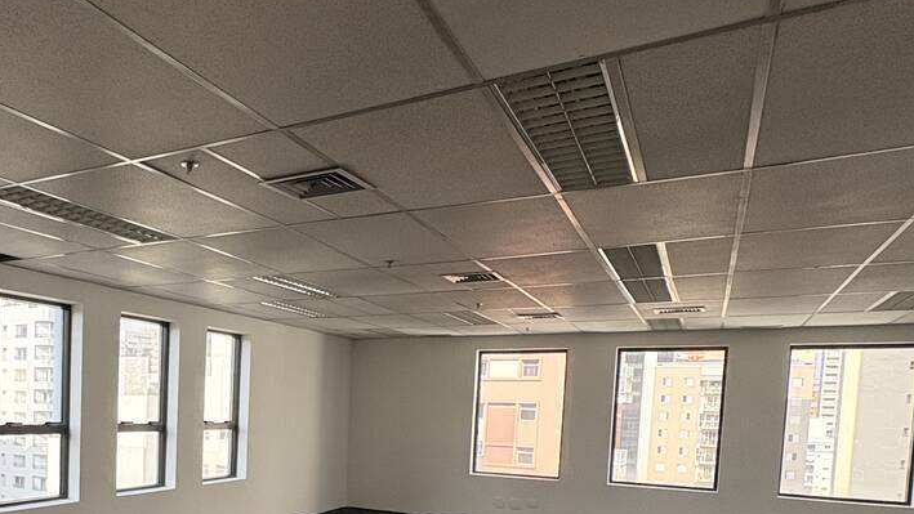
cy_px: 453
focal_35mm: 31
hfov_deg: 57.2
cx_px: 162
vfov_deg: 35.7
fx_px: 751
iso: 160
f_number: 2.2
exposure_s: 1/99
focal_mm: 2.22
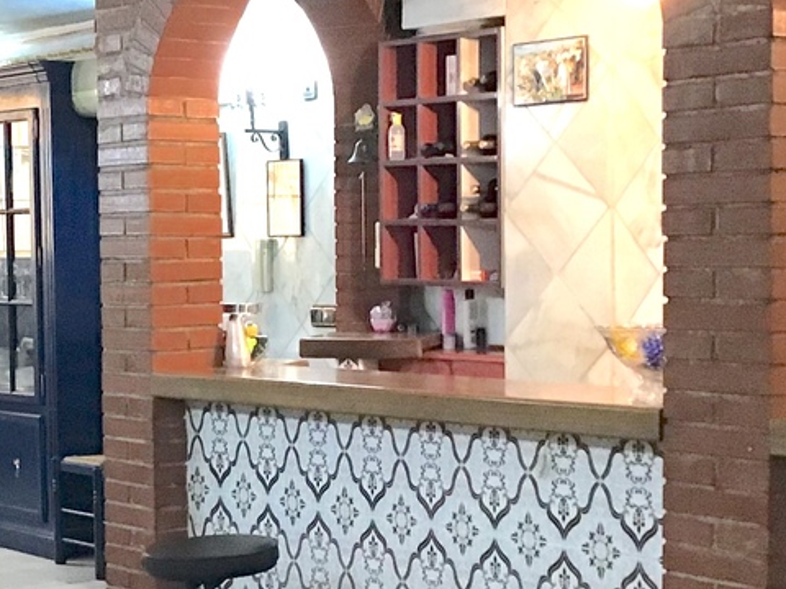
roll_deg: +1.1
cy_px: 374
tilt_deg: -3.8
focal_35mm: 84
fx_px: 1907
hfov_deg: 22.7
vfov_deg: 17.5
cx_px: 87
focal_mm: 3.3
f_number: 2.4
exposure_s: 1/33
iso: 200
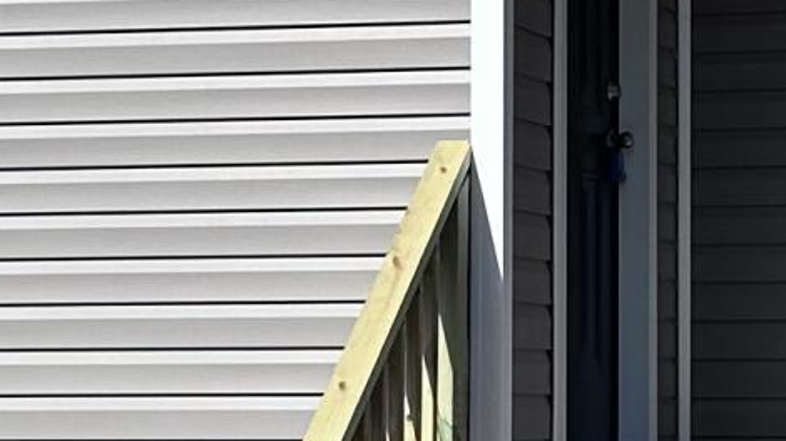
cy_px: 227
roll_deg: -0.5
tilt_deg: +4.3
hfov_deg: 12.8
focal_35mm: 167
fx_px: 3479
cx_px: 682
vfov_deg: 7.3
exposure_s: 1/4184
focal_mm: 6.86
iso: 80
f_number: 1.78
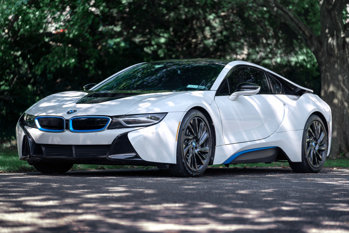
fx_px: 1357
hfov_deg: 14.7
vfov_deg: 9.8
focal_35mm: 140
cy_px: 116
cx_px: 174
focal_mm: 140
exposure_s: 1/250
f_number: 2.8
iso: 100
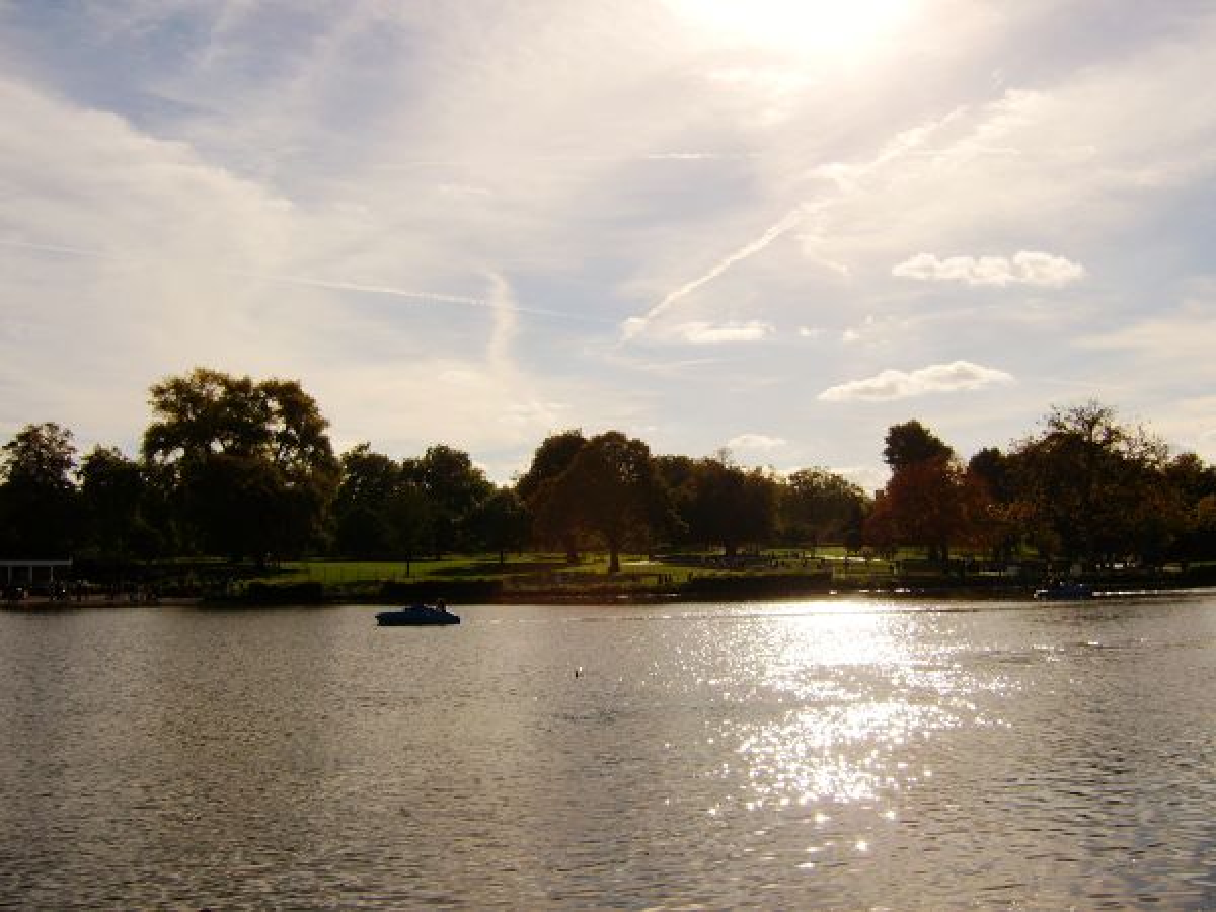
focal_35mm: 31
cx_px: 608
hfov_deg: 58.4
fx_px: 1089
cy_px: 456
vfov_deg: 45.4
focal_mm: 8.13
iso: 50
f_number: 6.7
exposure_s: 1/706
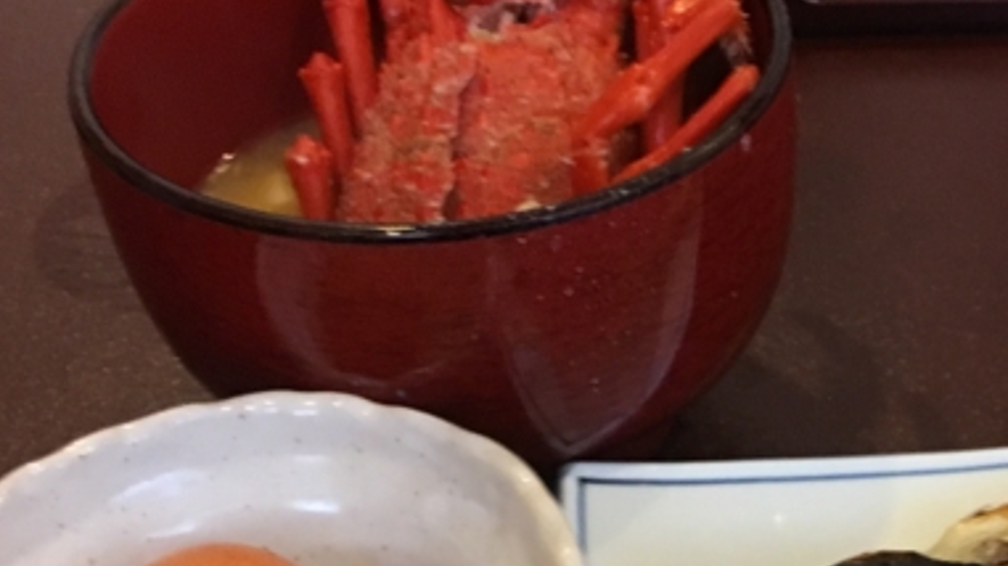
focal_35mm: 85
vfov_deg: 13.6
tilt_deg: -44.3
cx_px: 968
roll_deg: +0.4
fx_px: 2271
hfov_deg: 24.1
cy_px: 764
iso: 200
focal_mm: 4.15
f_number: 2.2
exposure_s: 1/17
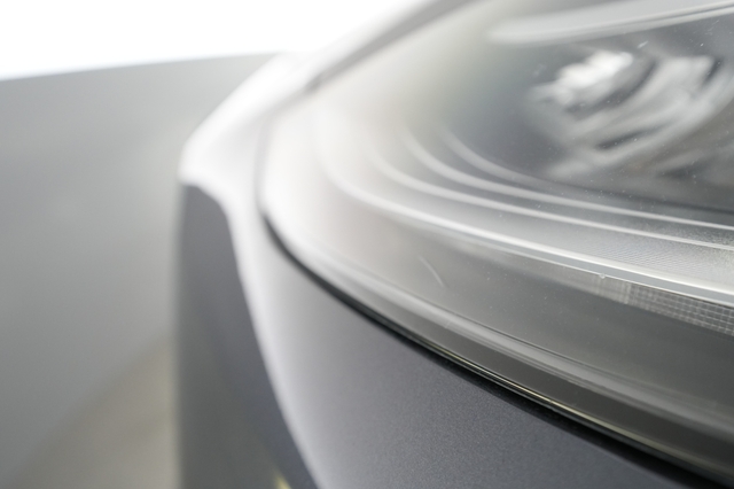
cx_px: 367
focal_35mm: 28
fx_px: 571
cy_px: 244
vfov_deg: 46.4
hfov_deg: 65.5
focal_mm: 28
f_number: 5
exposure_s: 1/100
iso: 2500
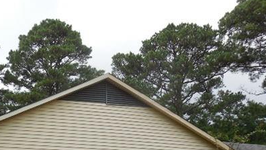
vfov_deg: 25.4
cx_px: 79
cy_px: 159
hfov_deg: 45.3
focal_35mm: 44
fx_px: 310
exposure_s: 1/640
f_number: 3.1
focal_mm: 4.5
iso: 125
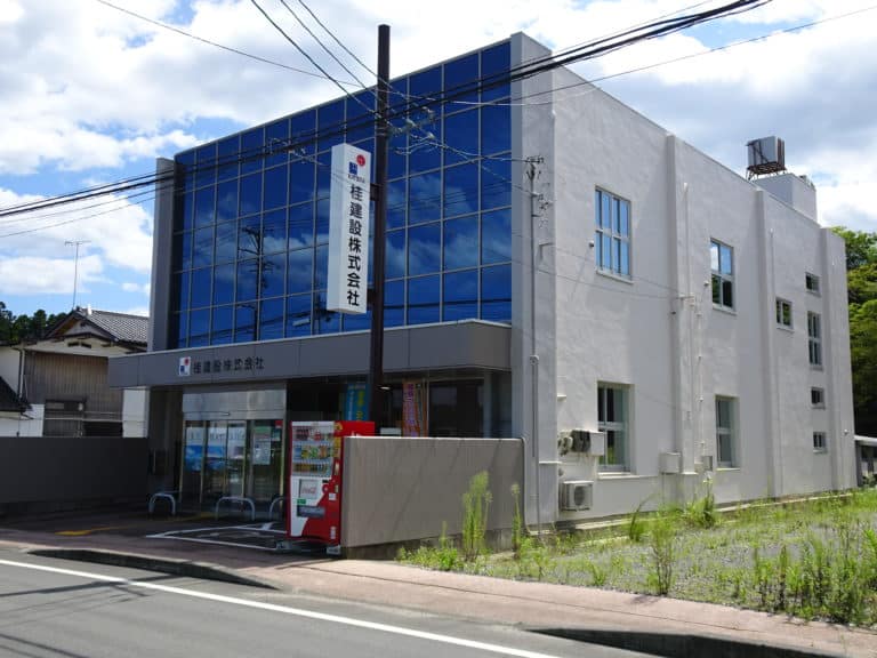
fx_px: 836
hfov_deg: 55.4
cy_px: 329
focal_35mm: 33
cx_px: 438
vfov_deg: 42.9
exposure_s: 1/640
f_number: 4
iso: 80
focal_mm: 5.61
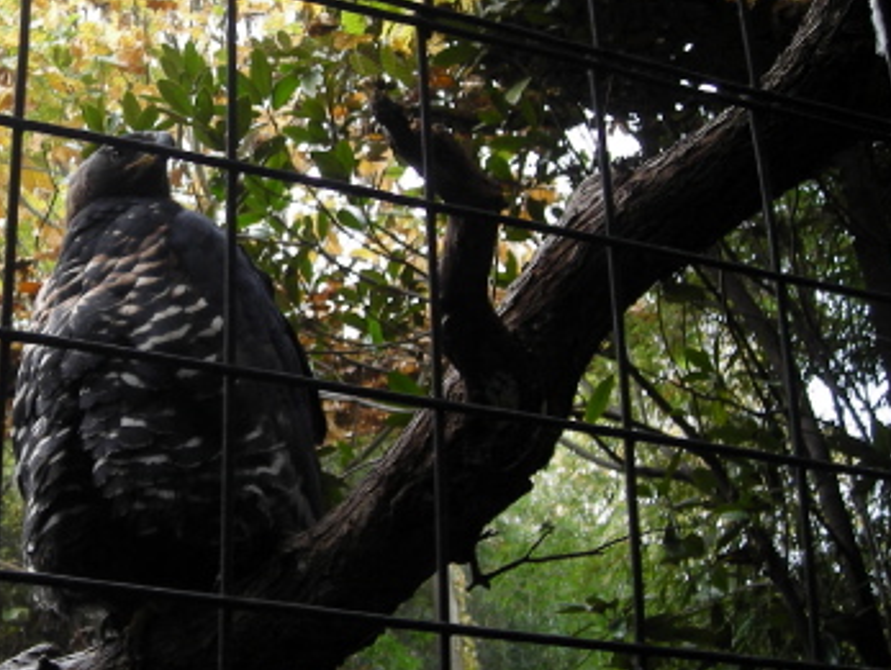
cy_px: 270
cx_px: 136
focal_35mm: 70
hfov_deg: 27.0
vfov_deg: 21.0
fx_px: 1804
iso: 51
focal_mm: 6.3
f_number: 3.2
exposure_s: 1/37.2
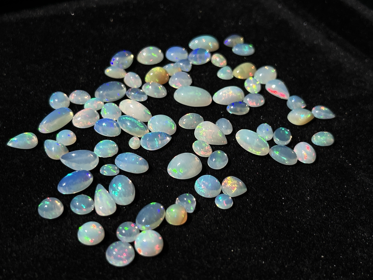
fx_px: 560
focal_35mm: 52
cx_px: 186
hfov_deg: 36.8
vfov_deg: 28.0
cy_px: 140
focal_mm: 5.7
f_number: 1.5
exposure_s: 1/16393
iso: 40
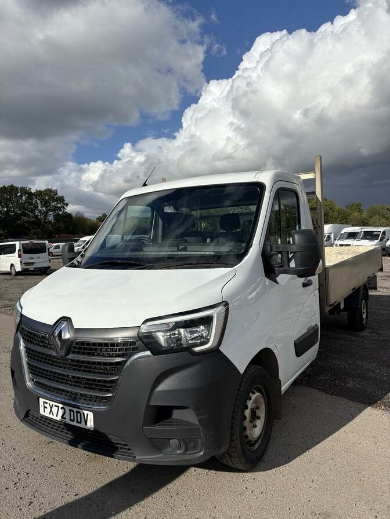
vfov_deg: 67.3
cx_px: 195
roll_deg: +5.2
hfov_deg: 53.1
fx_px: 391
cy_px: 260
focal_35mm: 26
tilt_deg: +1.3
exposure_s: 1/8850
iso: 50
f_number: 1.6
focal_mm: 5.96
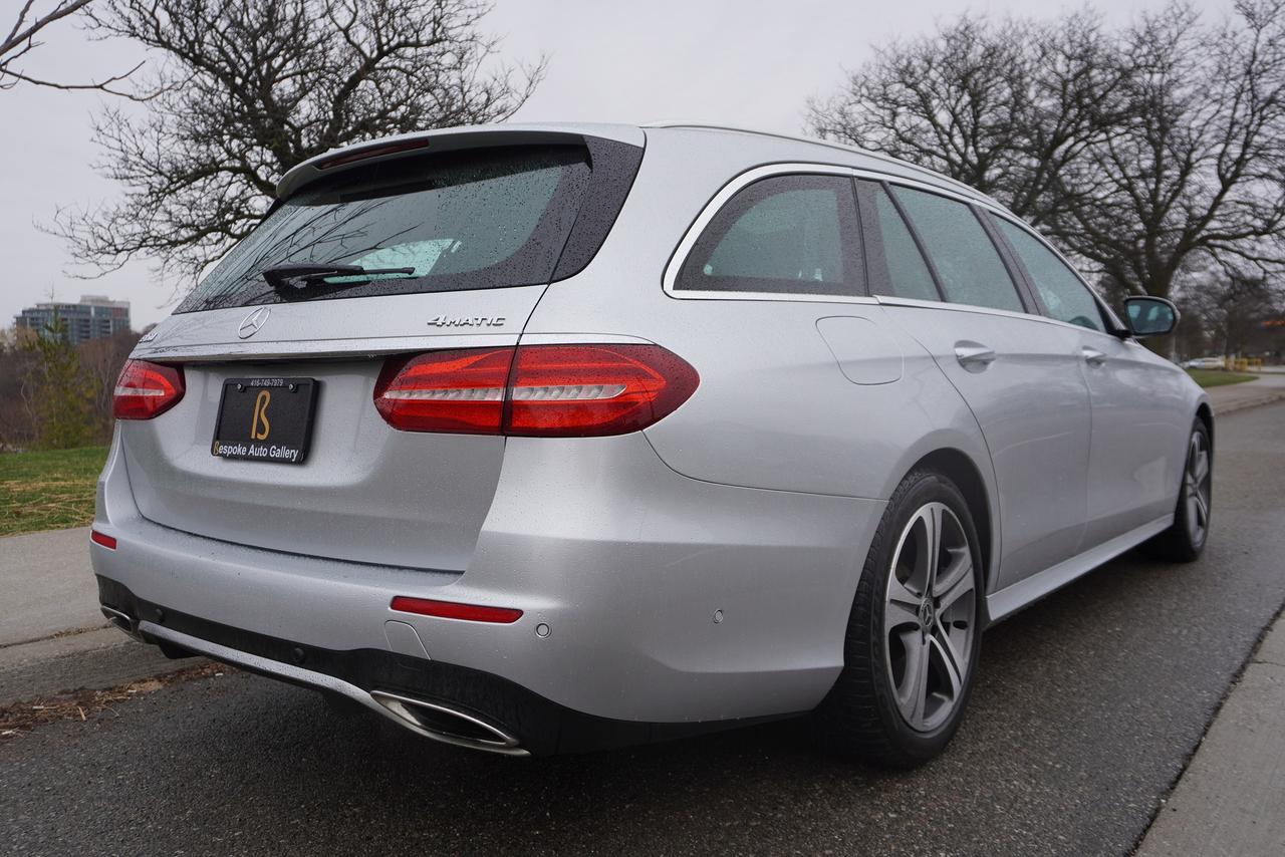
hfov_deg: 64.5
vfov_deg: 45.7
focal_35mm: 28
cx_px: 642
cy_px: 428
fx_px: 1017
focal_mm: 19
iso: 100
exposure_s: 1/100
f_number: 5
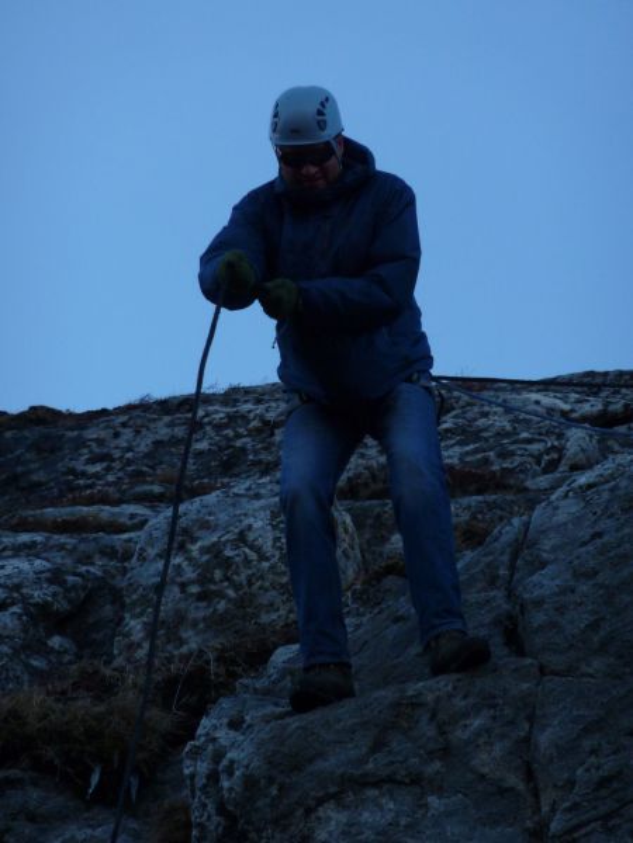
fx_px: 7315
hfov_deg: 5.0
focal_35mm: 300
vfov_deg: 6.6
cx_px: 316
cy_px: 422
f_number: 4.9
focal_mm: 49.2
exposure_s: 1/640
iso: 160
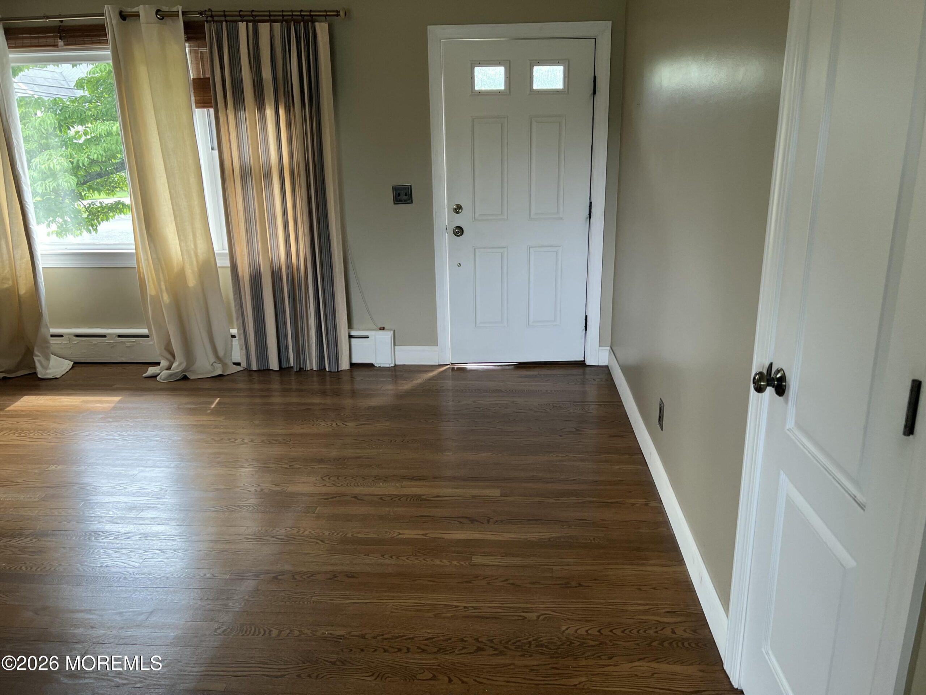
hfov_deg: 67.3
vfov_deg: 53.1
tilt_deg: -15.6
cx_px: 463
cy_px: 348
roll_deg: +0.2
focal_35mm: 26
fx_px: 696
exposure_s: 1/121
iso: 100
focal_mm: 5.7
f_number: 1.5
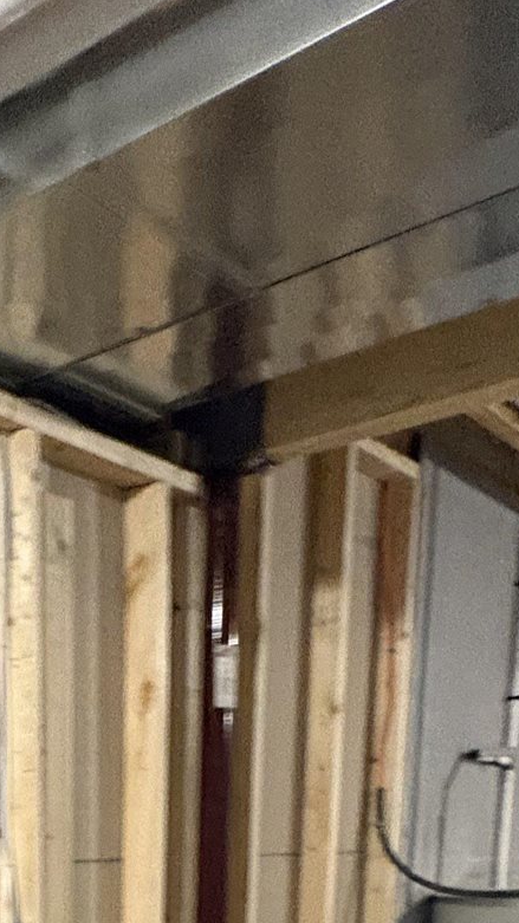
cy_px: 1093
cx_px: 7
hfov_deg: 25.3
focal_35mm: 45
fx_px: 1102
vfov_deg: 36.0
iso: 800
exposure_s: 1/60
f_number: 2.2
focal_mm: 2.22
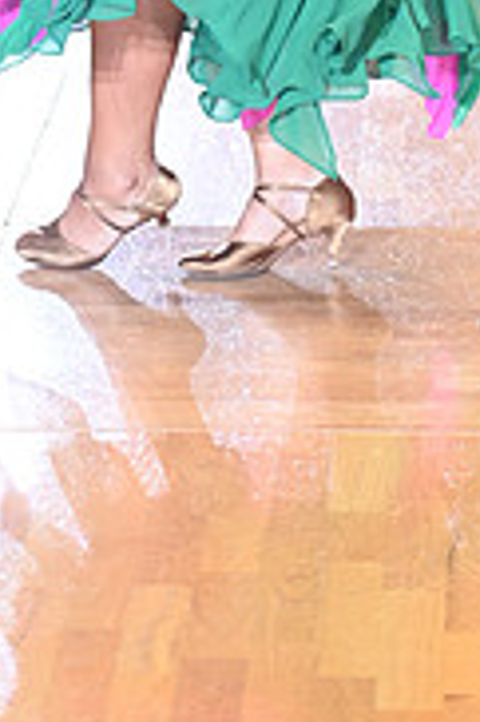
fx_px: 5751
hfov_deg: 4.8
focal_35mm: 287
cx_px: -153
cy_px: -389
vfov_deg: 7.1
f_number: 3.2
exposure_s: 1/400
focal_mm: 90
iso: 2500
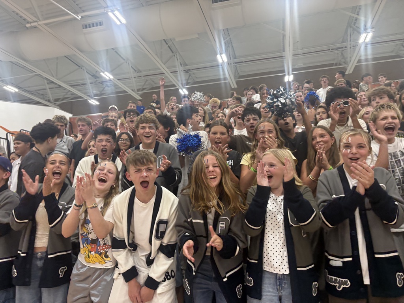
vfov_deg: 53.1
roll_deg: +1.1
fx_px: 303
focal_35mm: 26
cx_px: 202
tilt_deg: +10.4
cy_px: 152
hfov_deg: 67.3
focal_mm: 5.96
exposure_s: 1/124
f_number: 1.6
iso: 125
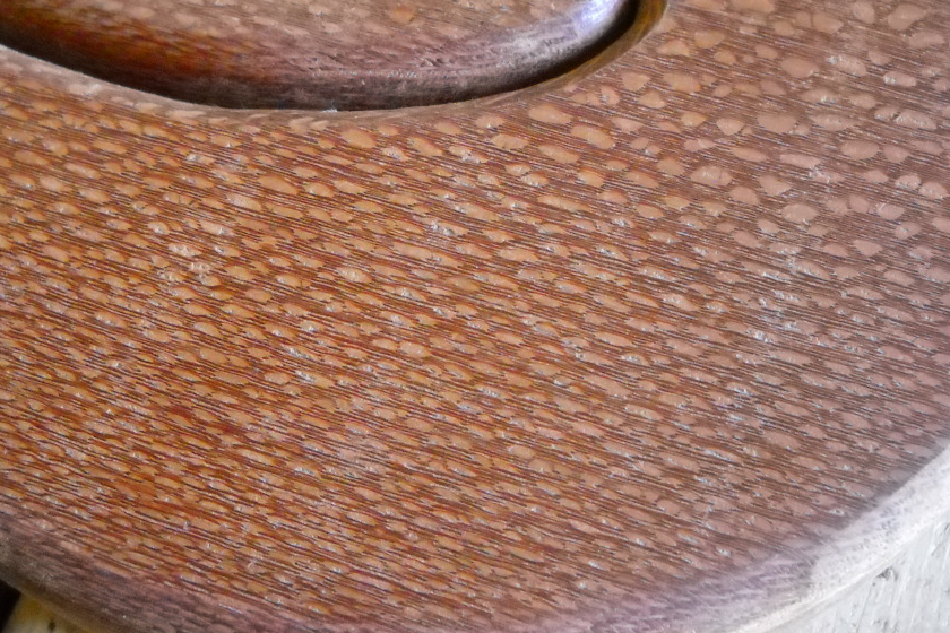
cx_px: 440
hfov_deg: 38.2
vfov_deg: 25.8
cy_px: 209
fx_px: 1372
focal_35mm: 52
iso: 800
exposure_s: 1/44
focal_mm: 6.7
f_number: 3.1
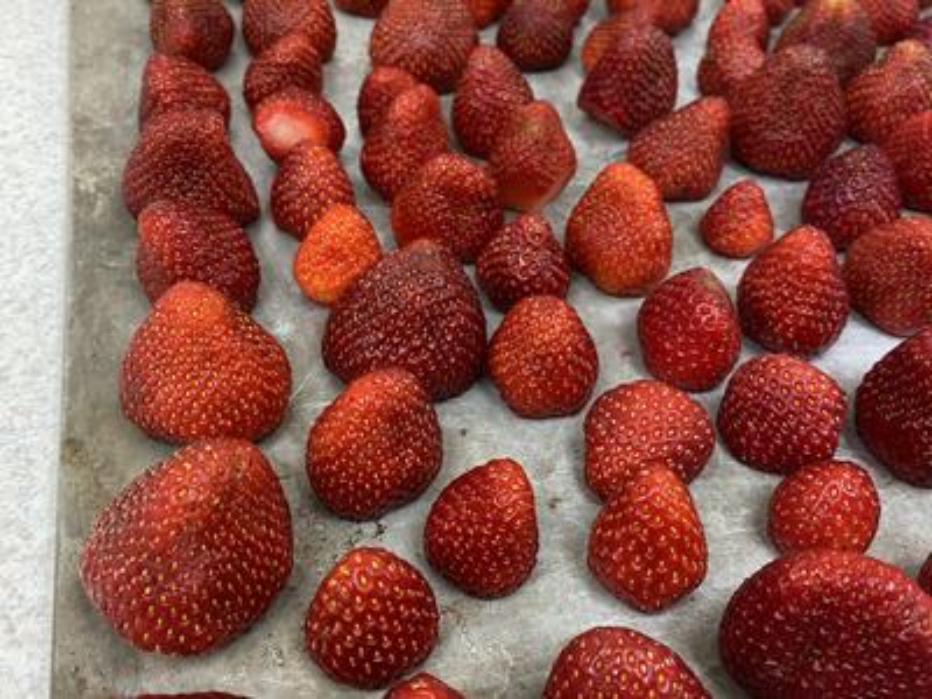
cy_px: 350
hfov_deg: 67.3
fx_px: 700
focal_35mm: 26
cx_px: 466
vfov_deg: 53.1
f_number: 1.8
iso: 125
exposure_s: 1/60
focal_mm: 4.25
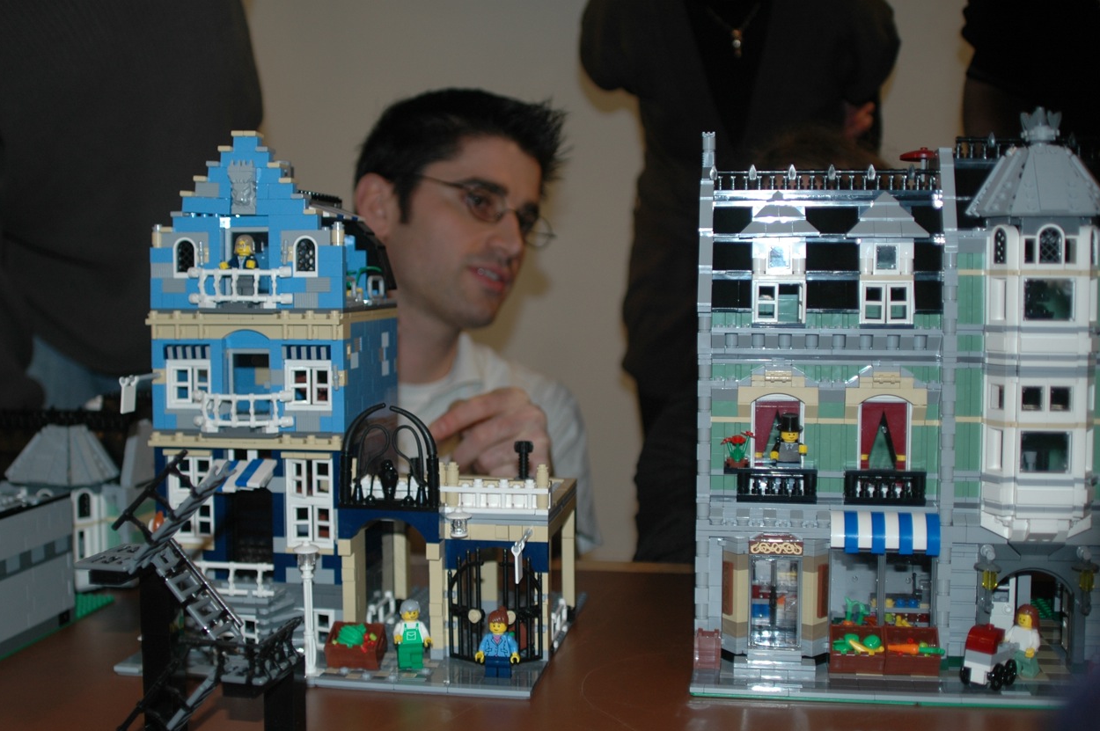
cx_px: 544
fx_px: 1313
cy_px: 360
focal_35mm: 43
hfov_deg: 45.5
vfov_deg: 31.1
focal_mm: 28
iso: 200
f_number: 2.8
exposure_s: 1/60
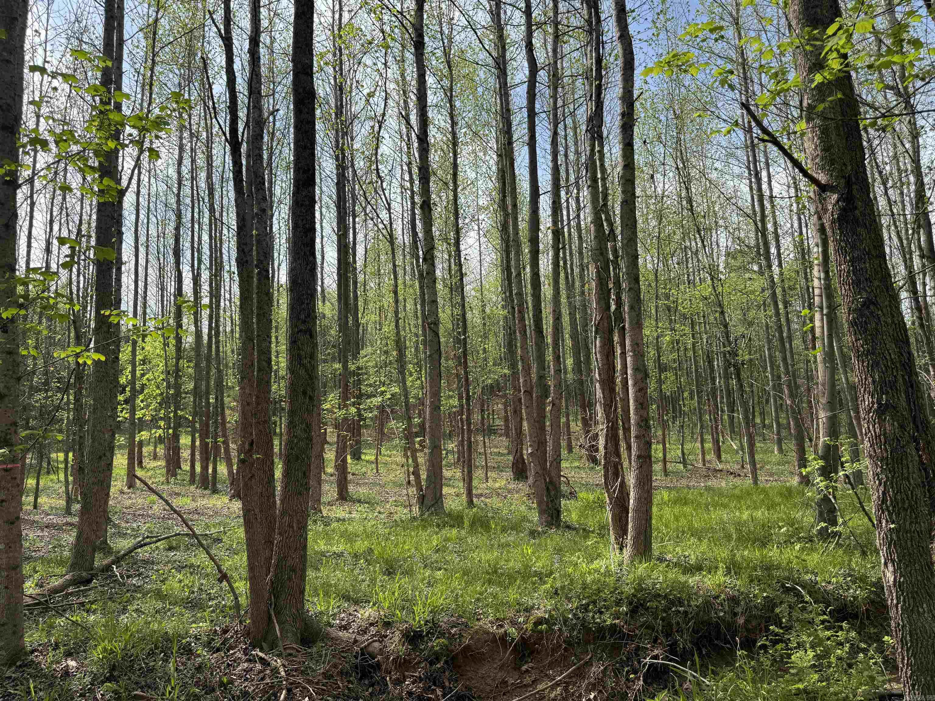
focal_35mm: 24
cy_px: 350
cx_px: 468
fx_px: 648
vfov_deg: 56.8
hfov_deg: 71.6
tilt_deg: +9.9
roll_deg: +2.5
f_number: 1.78
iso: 80
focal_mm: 6.76
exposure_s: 1/1869
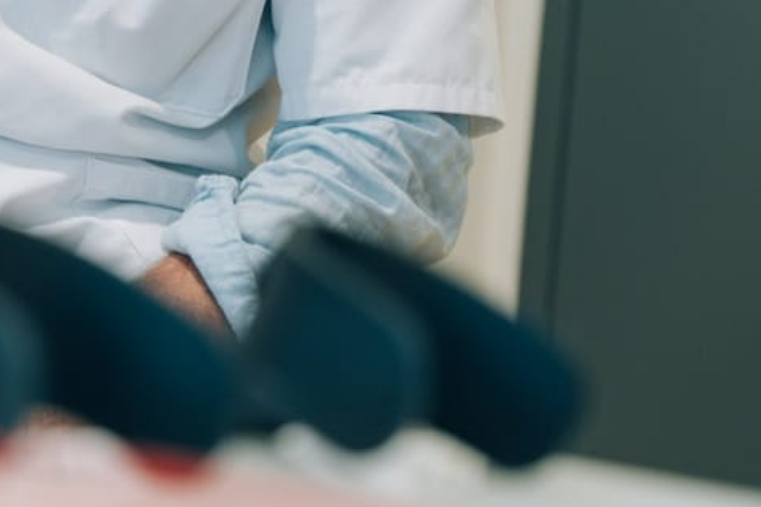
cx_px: -278
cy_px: -328
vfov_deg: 5.7
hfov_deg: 8.5
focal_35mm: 237
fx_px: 5008
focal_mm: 70
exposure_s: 1/160
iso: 400
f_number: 2.5
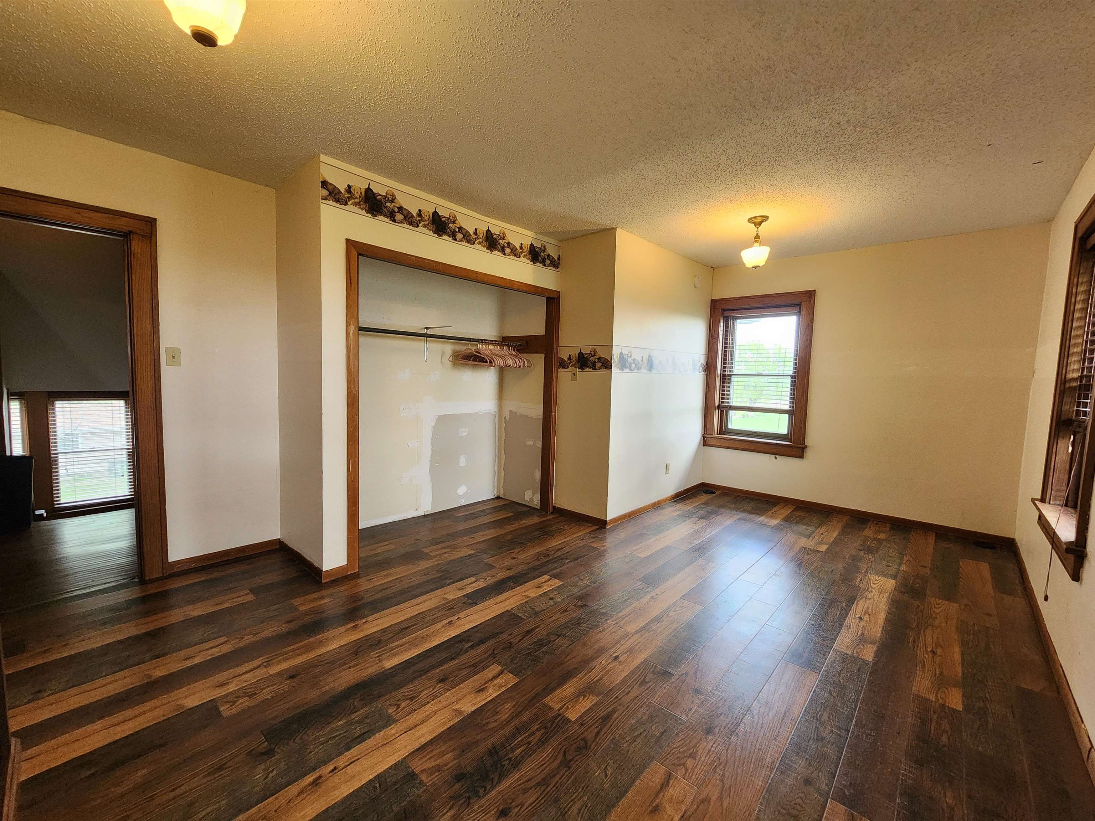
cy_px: 410
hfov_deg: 106.2
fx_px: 411
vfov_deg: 89.9
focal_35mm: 13
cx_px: 548
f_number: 2.2
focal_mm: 2.2
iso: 320
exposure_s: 1/60
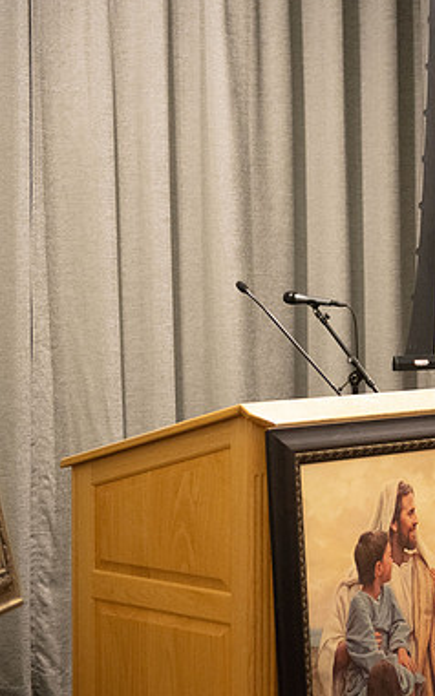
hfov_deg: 14.6
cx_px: 515
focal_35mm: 87
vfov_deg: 23.8
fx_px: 1651
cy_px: 348
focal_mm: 56
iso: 5000
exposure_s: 1/125
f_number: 2.8
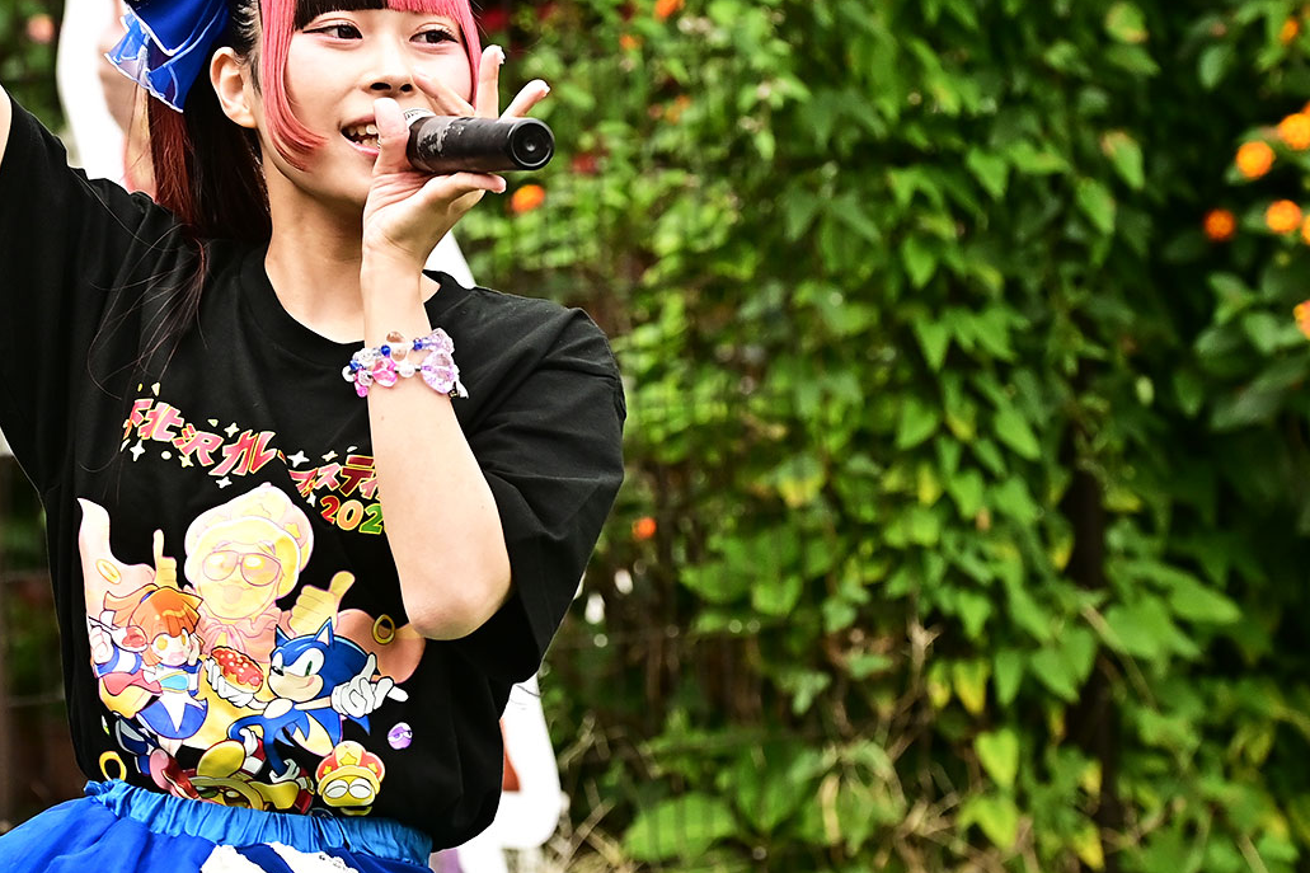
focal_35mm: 291
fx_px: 10587
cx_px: 395
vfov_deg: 4.7
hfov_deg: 7.1
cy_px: 312
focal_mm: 100
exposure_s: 1/400
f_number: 4
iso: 400
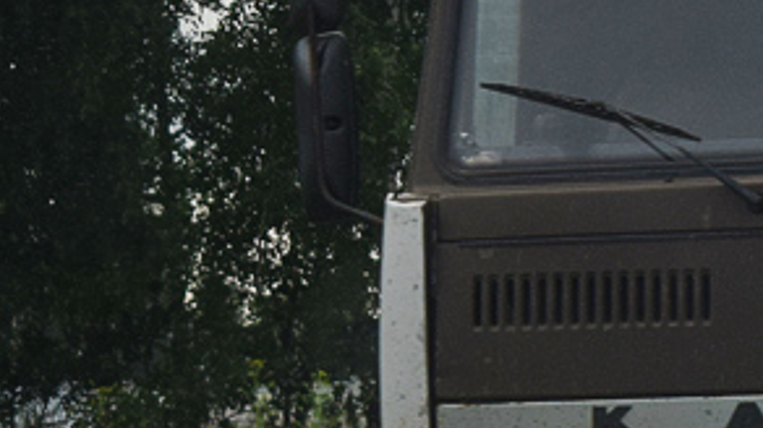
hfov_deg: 6.0
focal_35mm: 355
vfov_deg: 3.4
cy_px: 120
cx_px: 941
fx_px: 7183
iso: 200
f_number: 6.3
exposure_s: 1/1000
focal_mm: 55
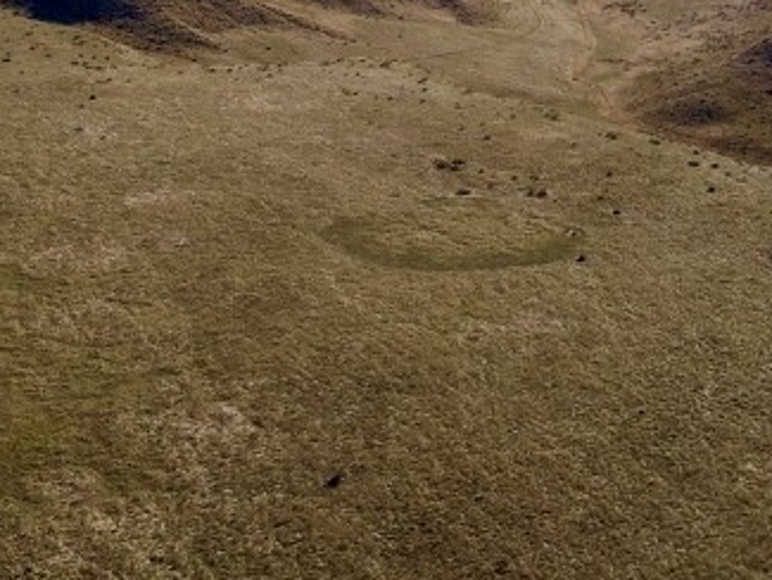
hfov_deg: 23.7
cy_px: -67
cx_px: 230
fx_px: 1829
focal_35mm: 82
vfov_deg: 17.4
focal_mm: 4.73
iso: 100
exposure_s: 1/1600
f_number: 2.2
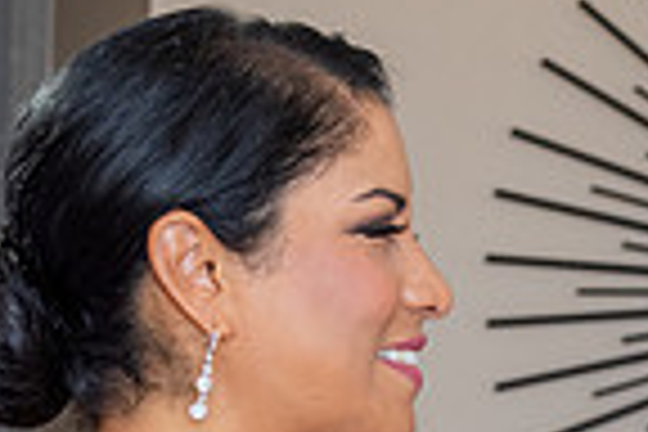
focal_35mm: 227
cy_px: 447
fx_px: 4086
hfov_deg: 8.9
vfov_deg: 6.0
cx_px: 866
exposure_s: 1/125
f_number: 5.6
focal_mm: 52
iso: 640
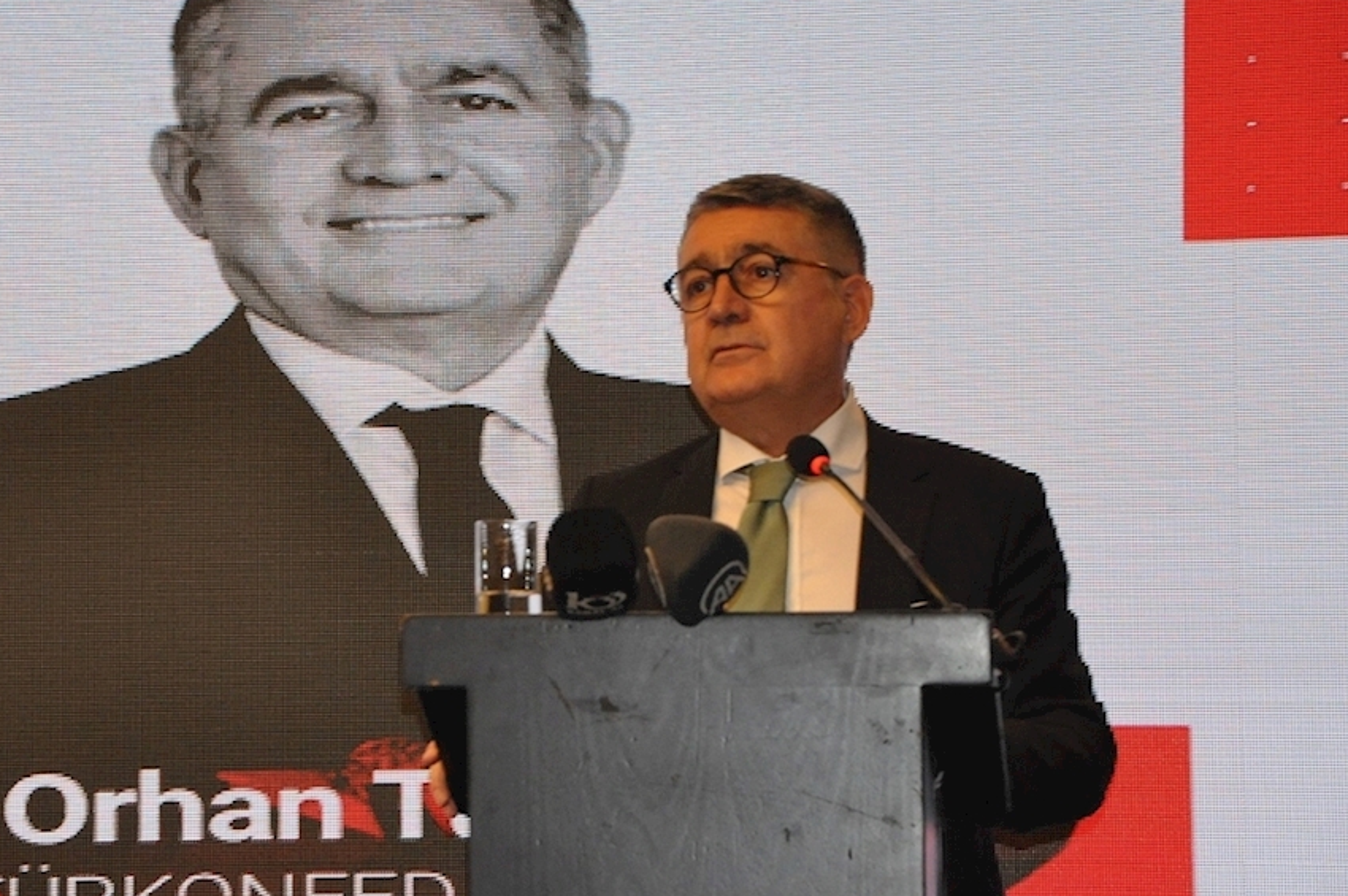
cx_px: 512
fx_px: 5649
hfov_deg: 13.6
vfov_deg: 9.1
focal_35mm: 151
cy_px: 426
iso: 1600
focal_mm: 80
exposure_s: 1/80
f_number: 5.3
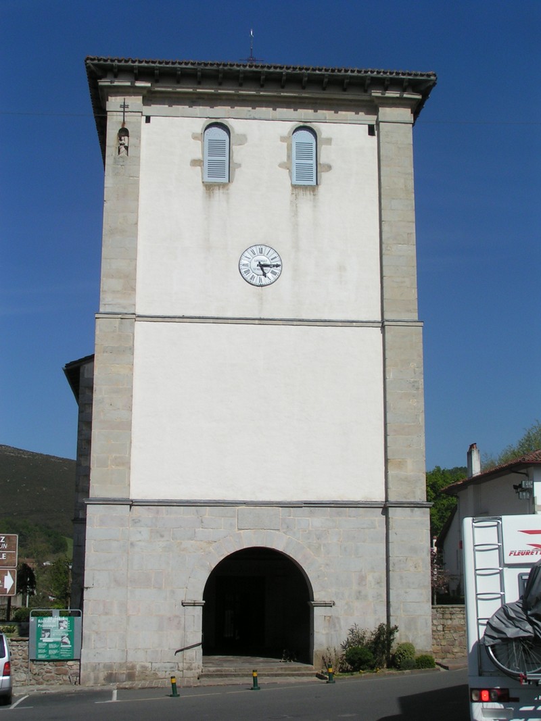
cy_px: 360
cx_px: 270
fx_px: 980
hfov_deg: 30.9
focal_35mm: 47
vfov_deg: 40.4
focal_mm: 7.3
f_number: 6.3
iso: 50
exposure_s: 1/800
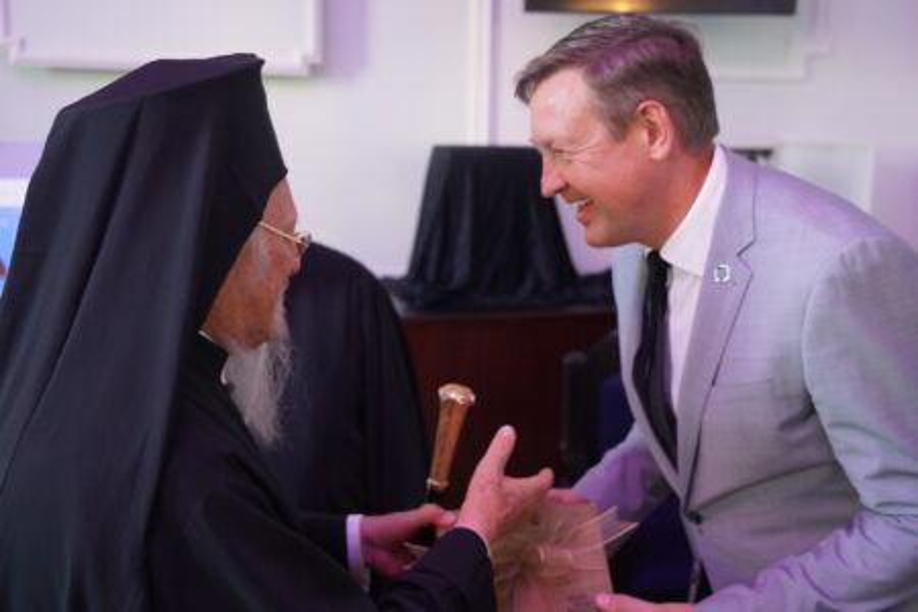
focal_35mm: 39
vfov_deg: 34.2
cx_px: 459
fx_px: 994
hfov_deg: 49.6
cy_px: 306
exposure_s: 1/160
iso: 8000
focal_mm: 39
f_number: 4
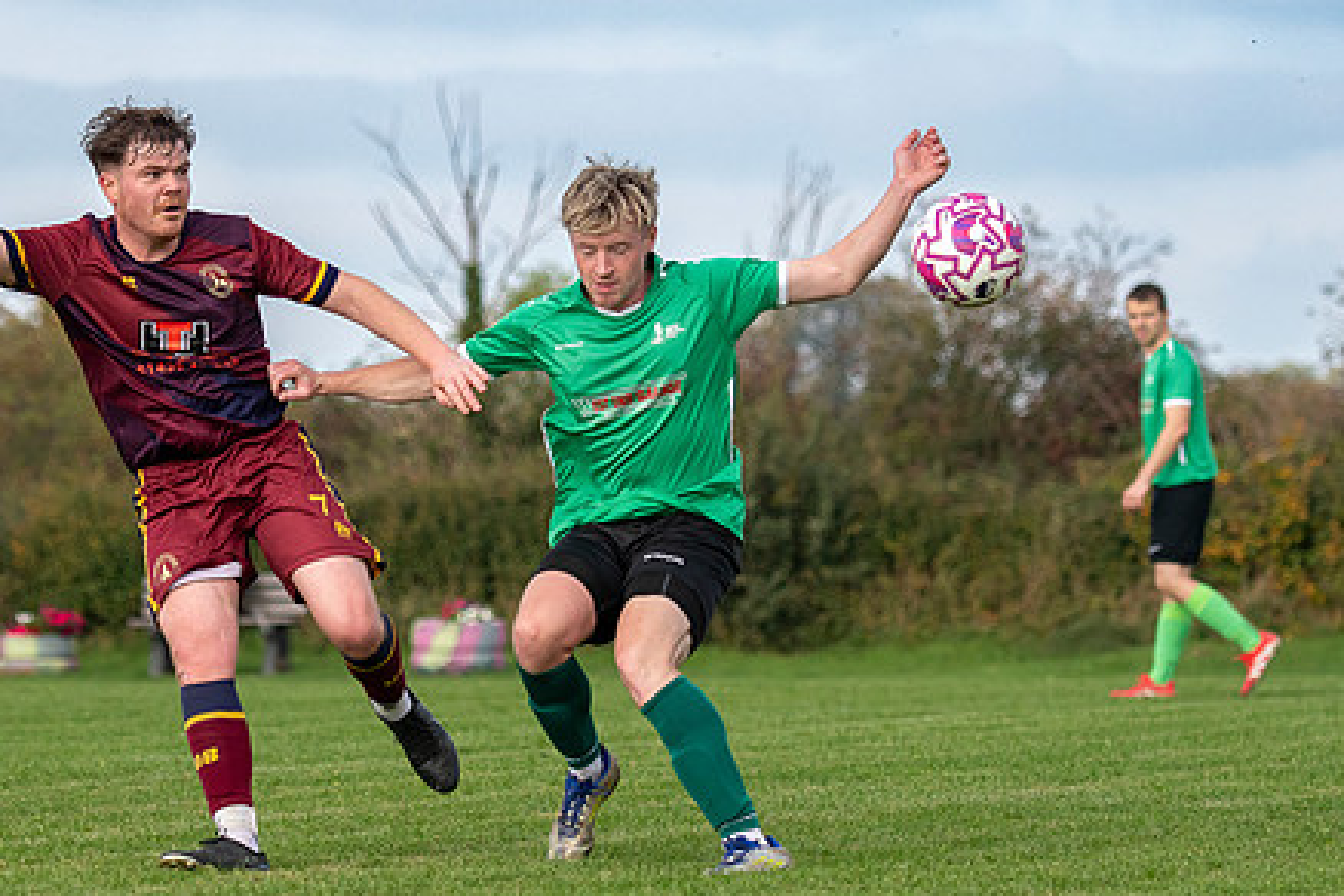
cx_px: 426
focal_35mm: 224
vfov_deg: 6.1
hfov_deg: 9.2
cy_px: 425
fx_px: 8362
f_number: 2.8
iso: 320
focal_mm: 98
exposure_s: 1/5000
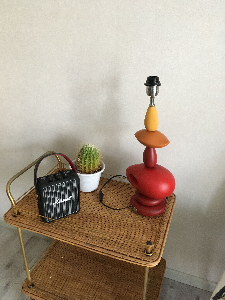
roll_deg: +0.3
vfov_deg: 61.7
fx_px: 251
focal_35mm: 29
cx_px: 112
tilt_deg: -26.1
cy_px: 150
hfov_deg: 48.2
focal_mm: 4.15
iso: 200
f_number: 2.2
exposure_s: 1/17
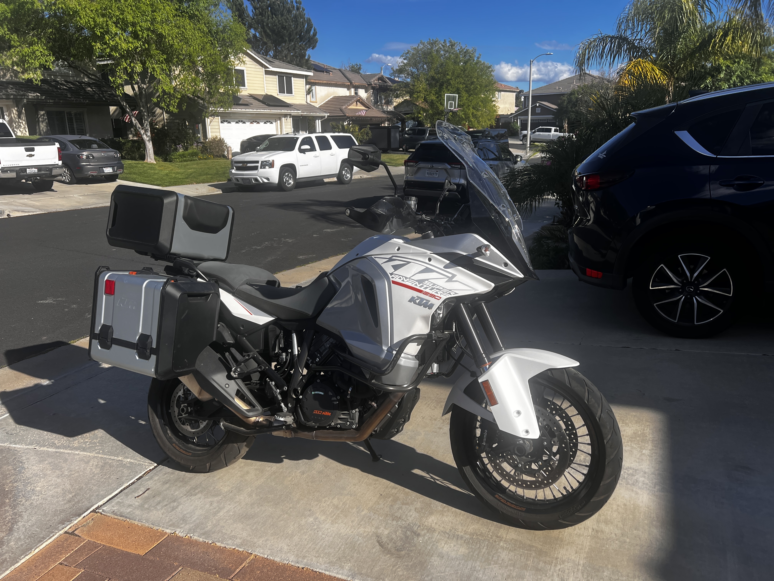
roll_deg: +2.9
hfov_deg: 67.3
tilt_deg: -15.6
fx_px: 581
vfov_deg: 53.1
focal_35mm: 26
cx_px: 387
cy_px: 290
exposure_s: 1/3460
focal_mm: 5.7
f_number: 1.5
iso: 50
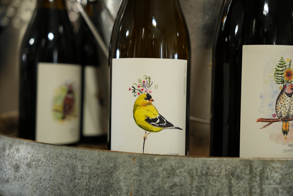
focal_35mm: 46
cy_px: 98
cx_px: 146
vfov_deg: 29.5
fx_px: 371
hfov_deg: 43.1
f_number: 2.8
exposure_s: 1/40
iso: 500
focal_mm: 30.4
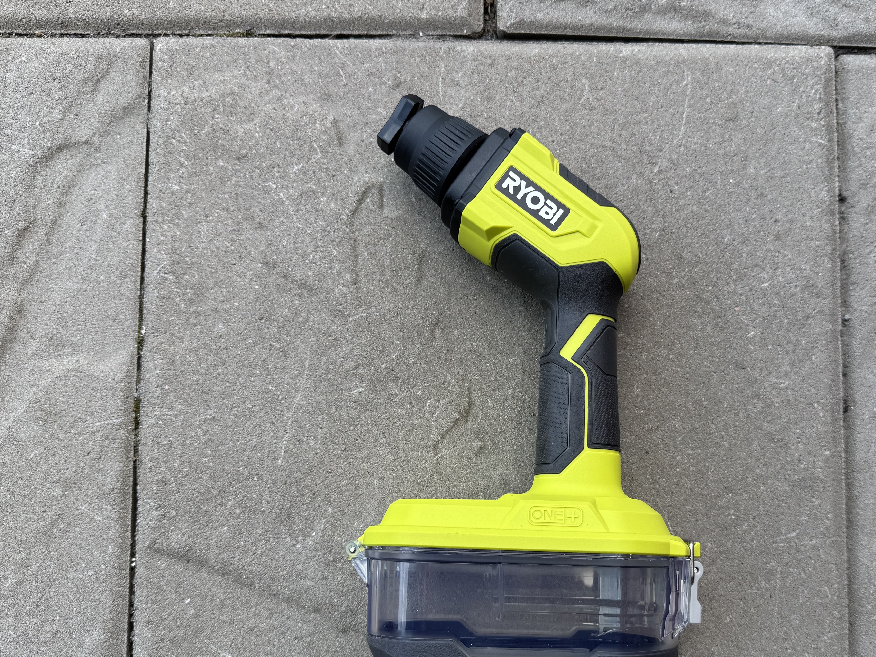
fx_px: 810
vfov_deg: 43.9
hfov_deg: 56.4
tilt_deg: -89.2
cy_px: 395
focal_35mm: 32
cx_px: 526
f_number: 1.78
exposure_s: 1/598
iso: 80
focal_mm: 6.76
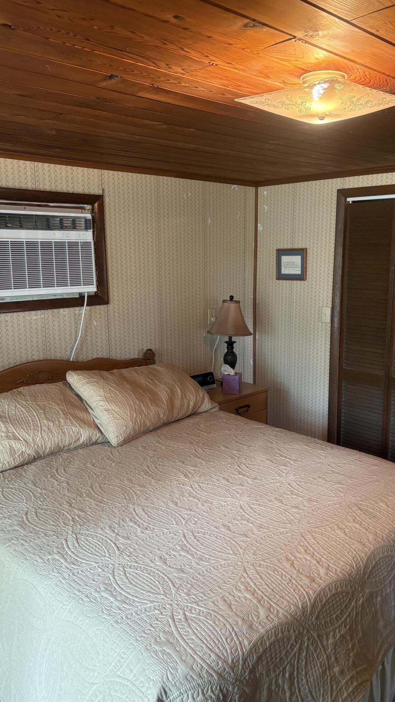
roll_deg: -0.8
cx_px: 229
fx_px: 540
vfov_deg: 66.1
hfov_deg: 40.1
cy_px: 356
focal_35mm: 29
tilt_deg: -10.6
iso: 160
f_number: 1.6
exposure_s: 1/60
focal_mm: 5.96
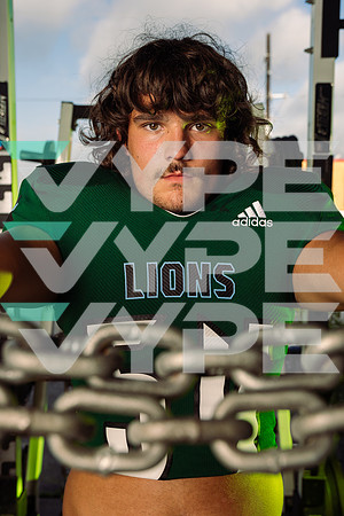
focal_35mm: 43
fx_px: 616
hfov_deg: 31.2
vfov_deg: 45.4
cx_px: 172
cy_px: 258
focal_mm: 43
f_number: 6.3
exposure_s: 1/250
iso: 80
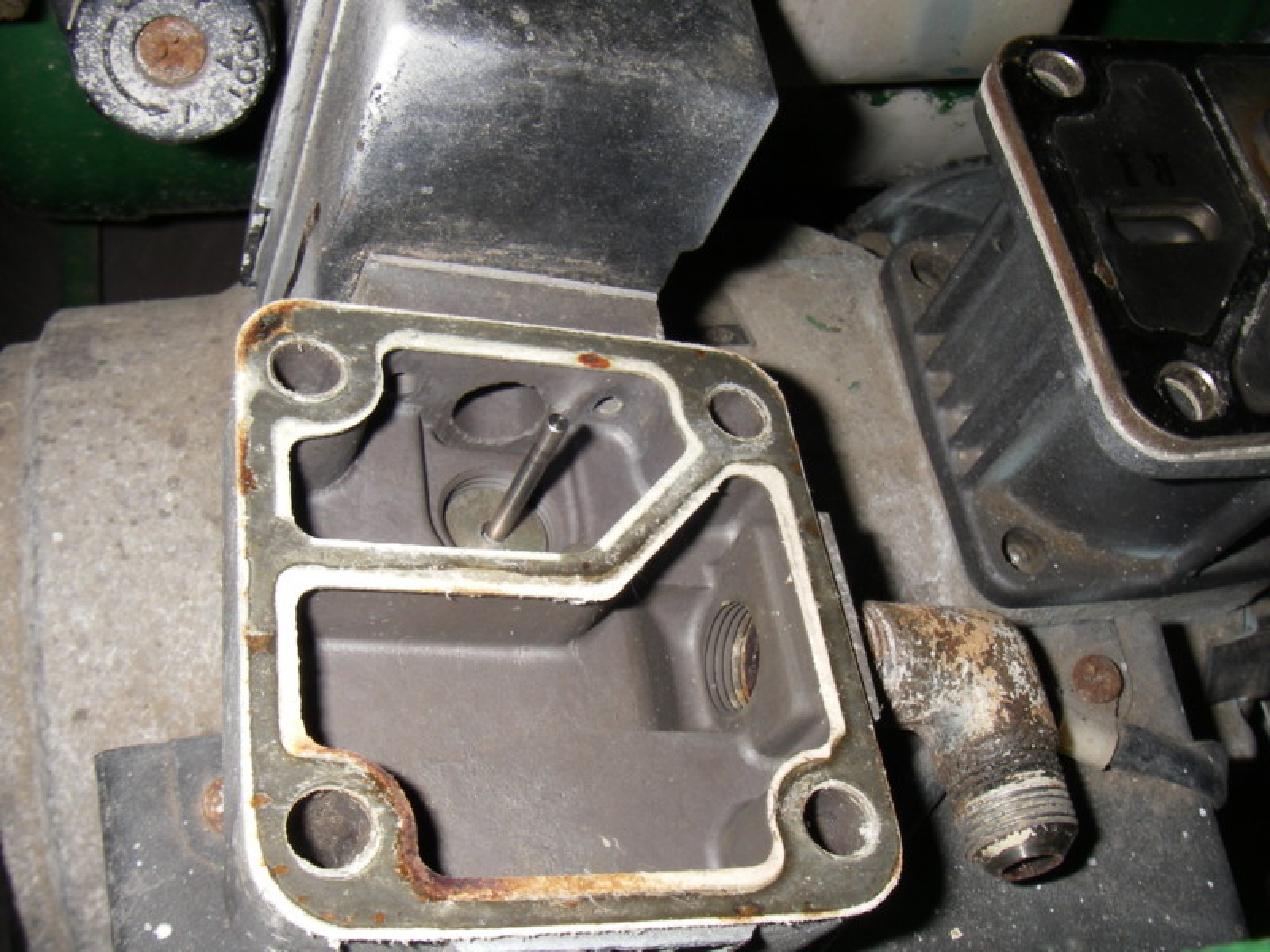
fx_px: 1394
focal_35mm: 38
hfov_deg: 49.0
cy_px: 476
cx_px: 635
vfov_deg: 37.7
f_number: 6.6
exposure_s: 1/40
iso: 80
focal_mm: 6.3
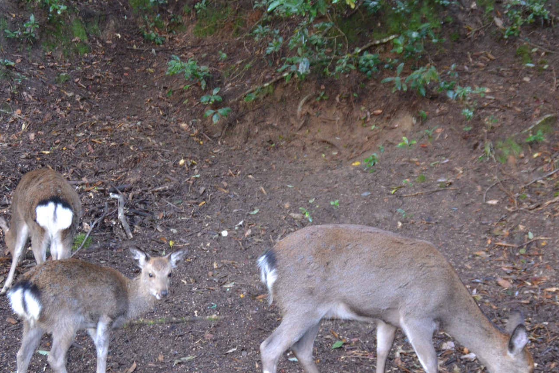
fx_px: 928
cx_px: 256
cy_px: 256
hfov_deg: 33.5
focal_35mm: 60
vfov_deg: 22.6
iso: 1400
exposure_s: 1/60
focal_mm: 25
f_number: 3.8
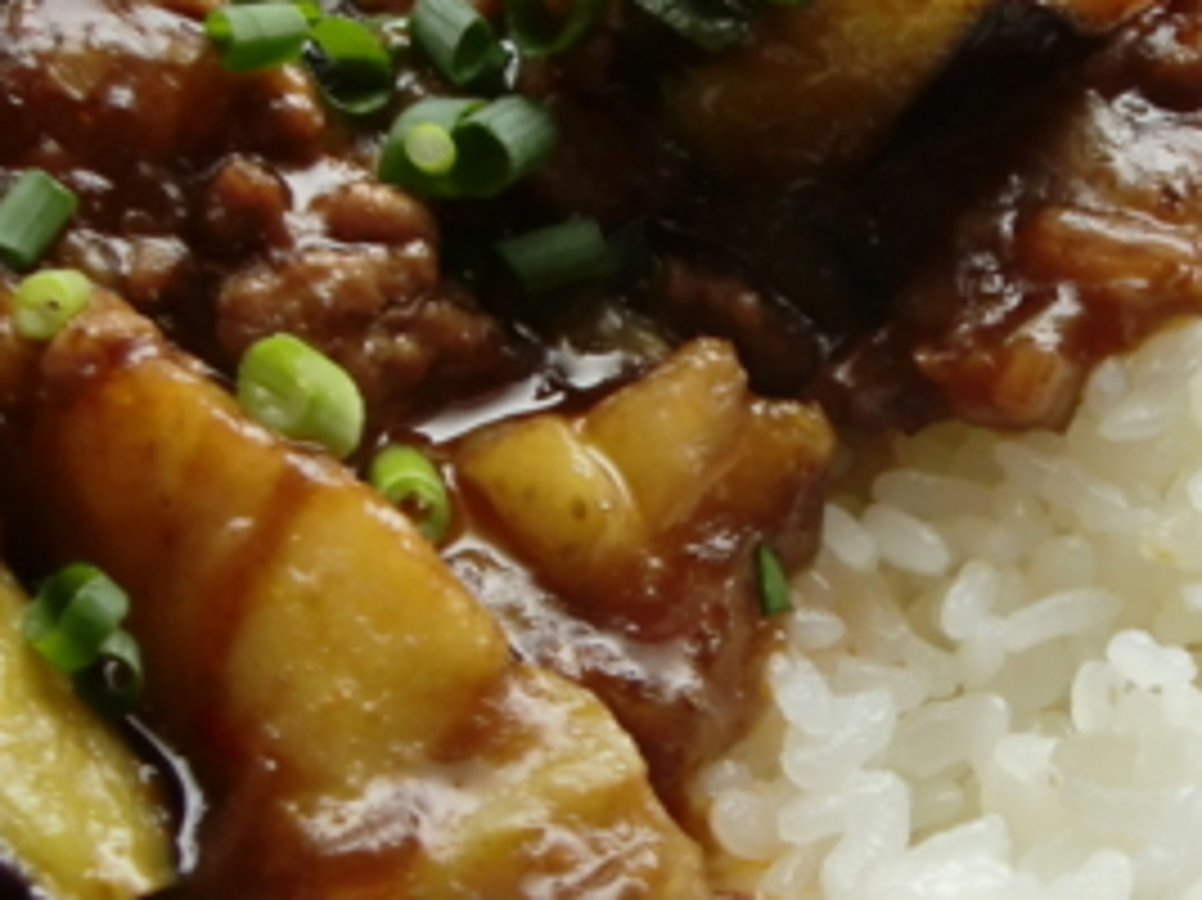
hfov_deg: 14.3
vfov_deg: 10.7
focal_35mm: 138
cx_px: 887
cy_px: 576
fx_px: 4790
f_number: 3.3
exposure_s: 1/100
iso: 100
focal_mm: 8.2
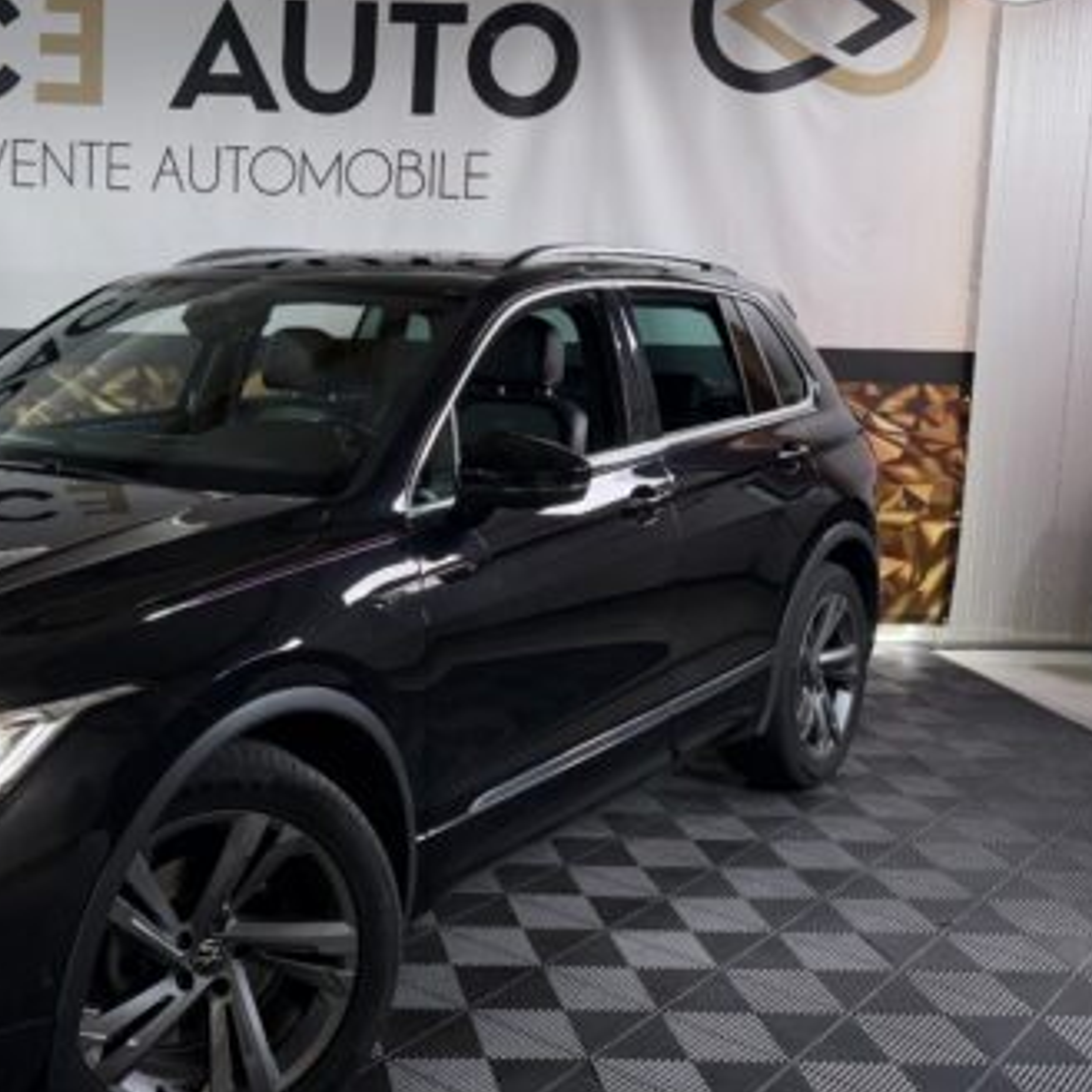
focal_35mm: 40
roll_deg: -1.6
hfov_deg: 40.3
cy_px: 460
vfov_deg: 41.7
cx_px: 232
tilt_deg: -6.5
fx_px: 1428
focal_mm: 6.76
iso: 200
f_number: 1.78
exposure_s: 1/100
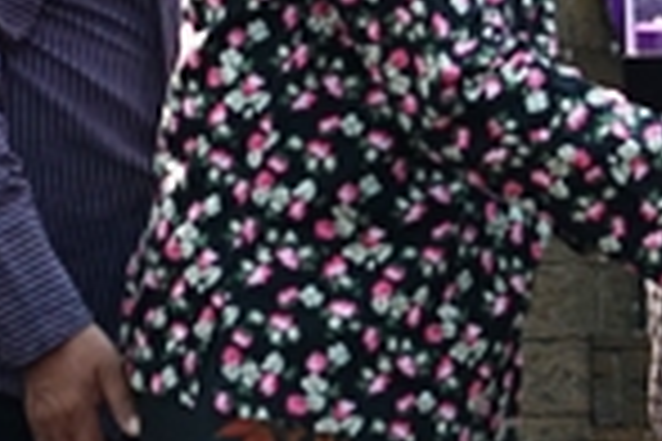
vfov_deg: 3.0
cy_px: 38
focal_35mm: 458
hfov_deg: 4.5
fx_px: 8421
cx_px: 1108
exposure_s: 1/1600
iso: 1250
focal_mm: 105
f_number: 4.5
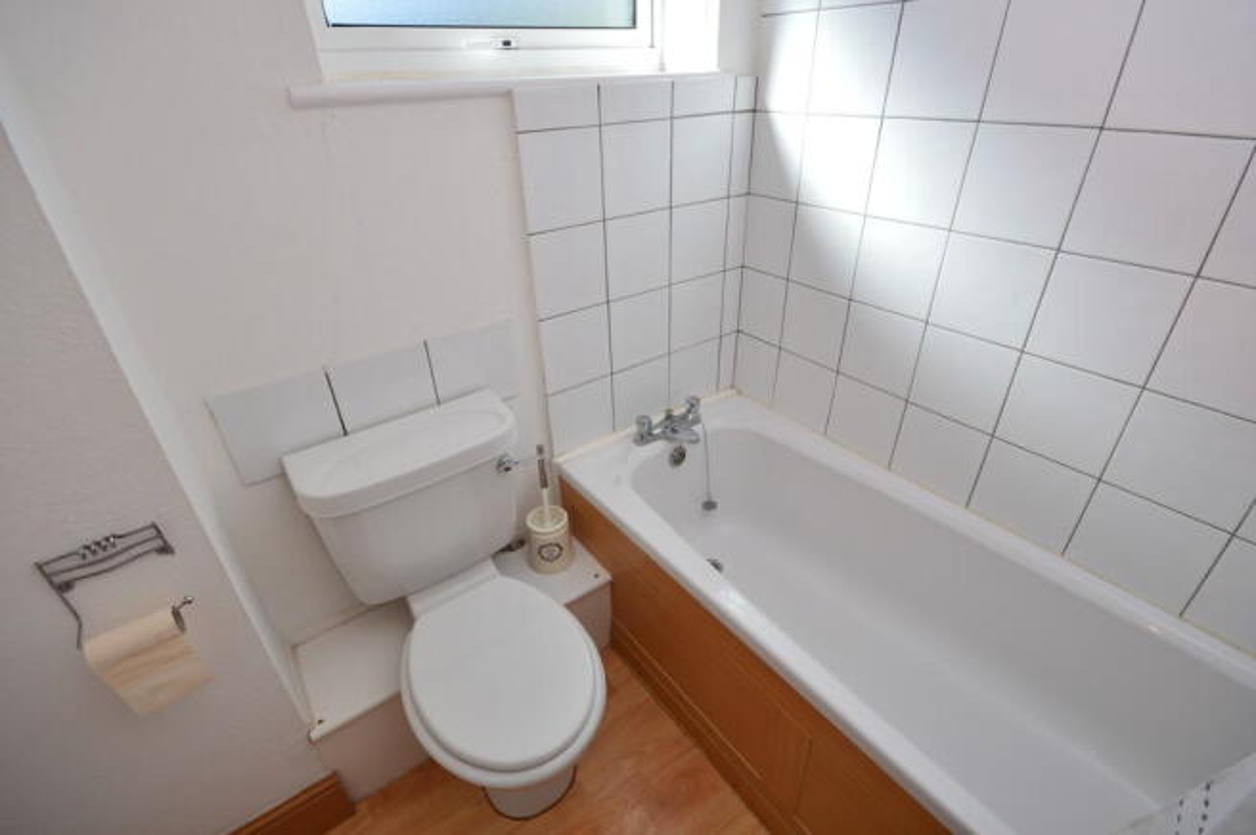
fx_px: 575
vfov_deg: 71.9
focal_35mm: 16
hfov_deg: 95.0
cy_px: 418
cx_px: 628
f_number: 10
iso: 400
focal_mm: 11
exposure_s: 1/160
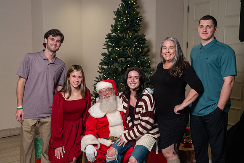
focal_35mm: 40
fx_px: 271
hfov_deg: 48.4
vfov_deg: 33.4
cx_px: 122
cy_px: 82
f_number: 4
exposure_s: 1/200
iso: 1600
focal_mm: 40
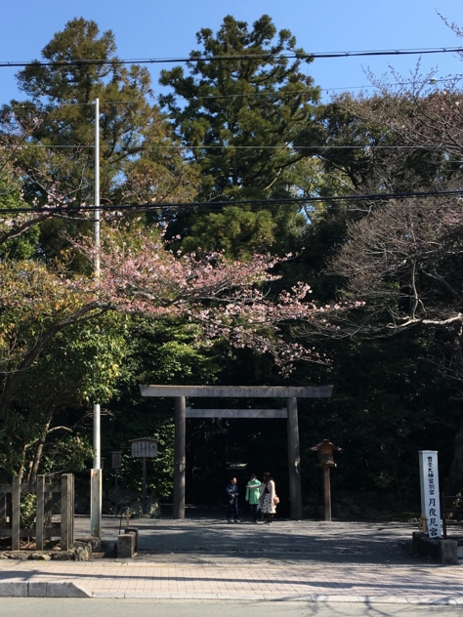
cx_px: 125
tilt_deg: +5.5
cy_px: 349
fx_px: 838
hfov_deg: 30.4
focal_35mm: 47
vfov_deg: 40.4
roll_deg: -0.5
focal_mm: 4.15
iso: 25
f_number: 2.2
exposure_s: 1/864
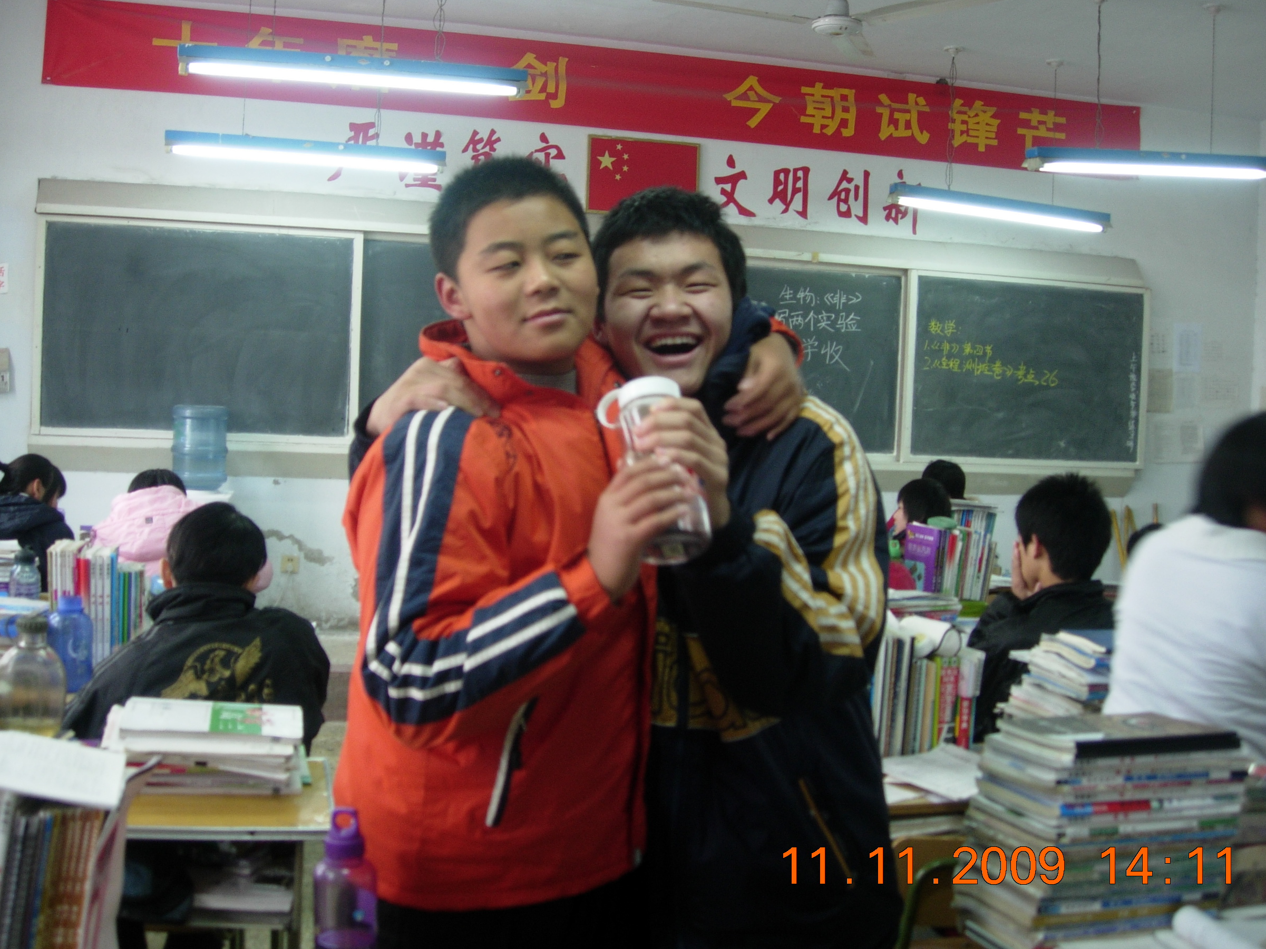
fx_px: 1500
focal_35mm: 41
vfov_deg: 35.1
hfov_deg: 45.8
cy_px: 462
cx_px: 612
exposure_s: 1/15.1
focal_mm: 7.8
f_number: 2.8
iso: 64
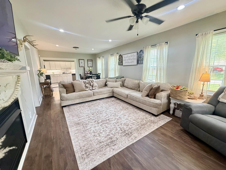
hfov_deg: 102.1
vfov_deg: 85.7
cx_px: 113
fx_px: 91
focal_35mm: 14
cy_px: 85
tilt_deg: -10.2
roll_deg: +0.9
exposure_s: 1/120
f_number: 2.2
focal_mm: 2.22
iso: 500
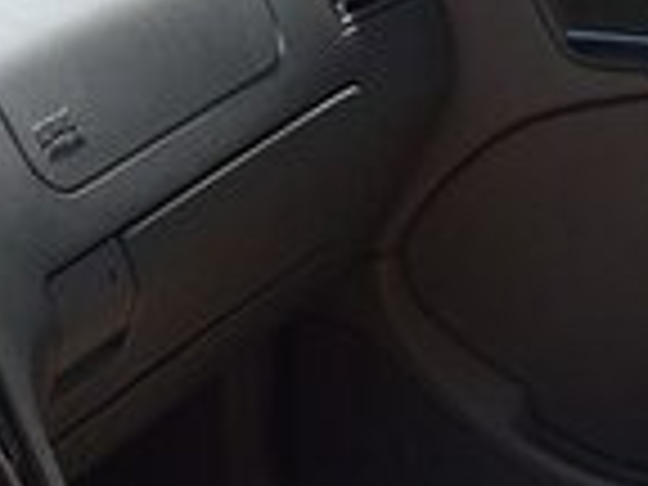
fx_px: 2490
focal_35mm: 133
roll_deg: -2.2
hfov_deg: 14.8
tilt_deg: -35.0
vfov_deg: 10.7
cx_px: 180
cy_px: 776
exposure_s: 1/662
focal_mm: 4.15
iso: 32
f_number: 2.2
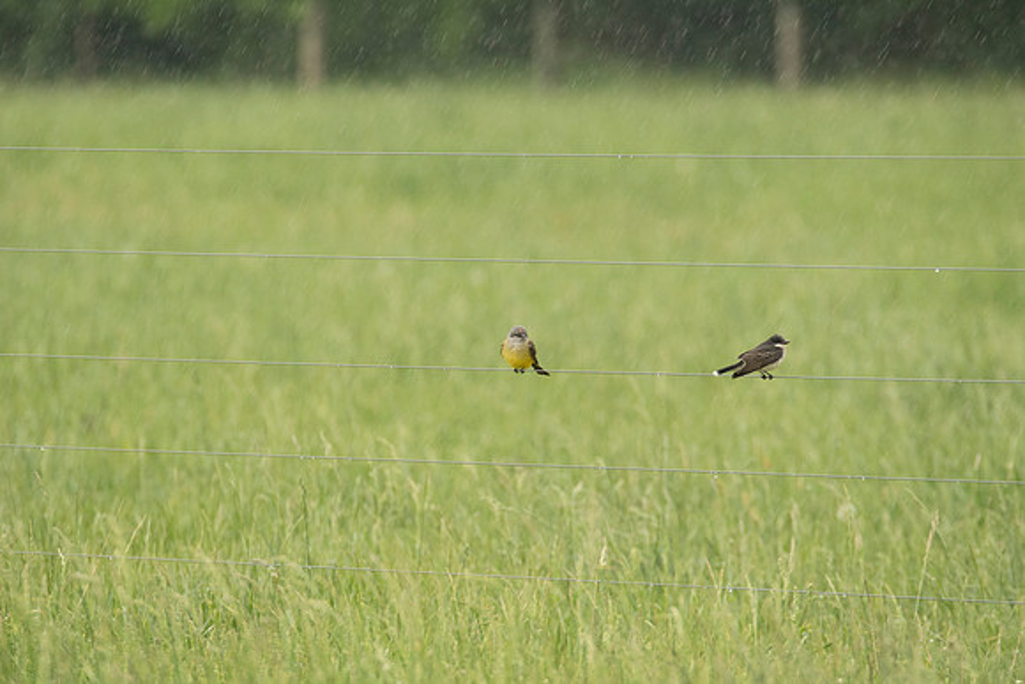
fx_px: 25630
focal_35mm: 900
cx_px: 512
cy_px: 342
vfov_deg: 1.5
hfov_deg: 2.3
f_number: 8
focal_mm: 600
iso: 1000
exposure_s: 1/400
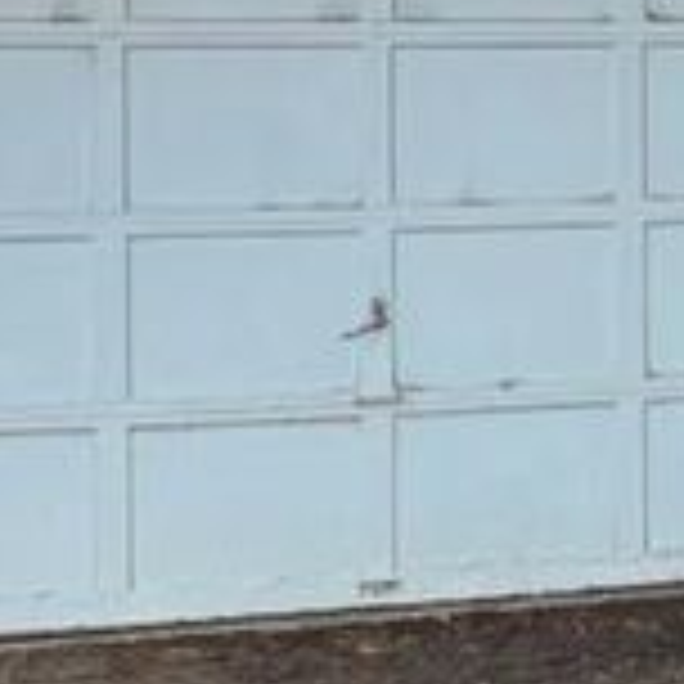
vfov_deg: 12.1
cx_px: 1575
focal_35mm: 143
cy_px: 72
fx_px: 3197
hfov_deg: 10.7
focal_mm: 6.76
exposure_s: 1/494
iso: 100
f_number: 1.78
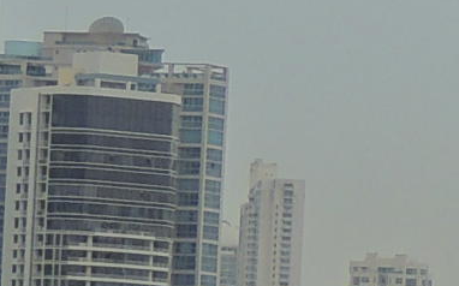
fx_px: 6249
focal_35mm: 500
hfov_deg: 4.1
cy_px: 339
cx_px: 1377
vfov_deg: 2.6
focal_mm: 10.7
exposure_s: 1/800
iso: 100
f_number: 3.7
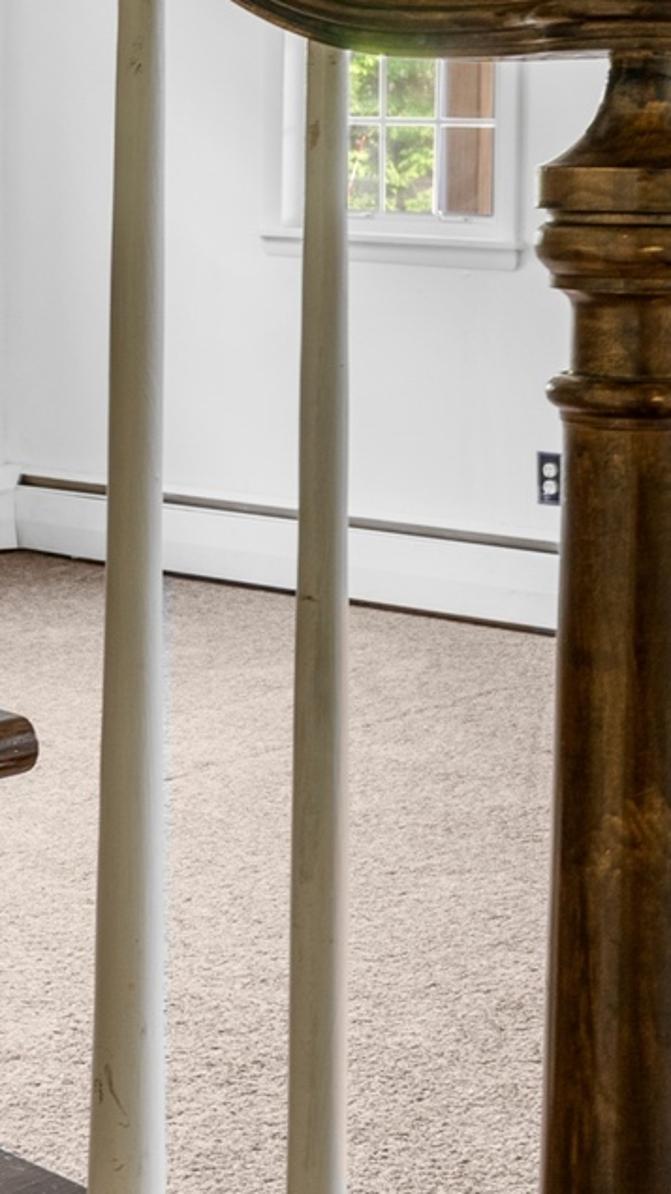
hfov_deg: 15.8
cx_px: 554
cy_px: 269
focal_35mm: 76
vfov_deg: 27.6
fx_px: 2391
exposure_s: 1.6
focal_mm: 14.9
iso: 200
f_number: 8
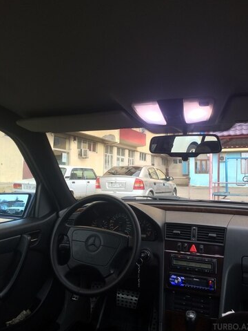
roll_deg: -0.8
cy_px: 164
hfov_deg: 46.9
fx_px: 286
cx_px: 126
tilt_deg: +0.9
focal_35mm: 30
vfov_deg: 59.9
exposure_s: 1/100
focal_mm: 4.15
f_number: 2.2
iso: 64
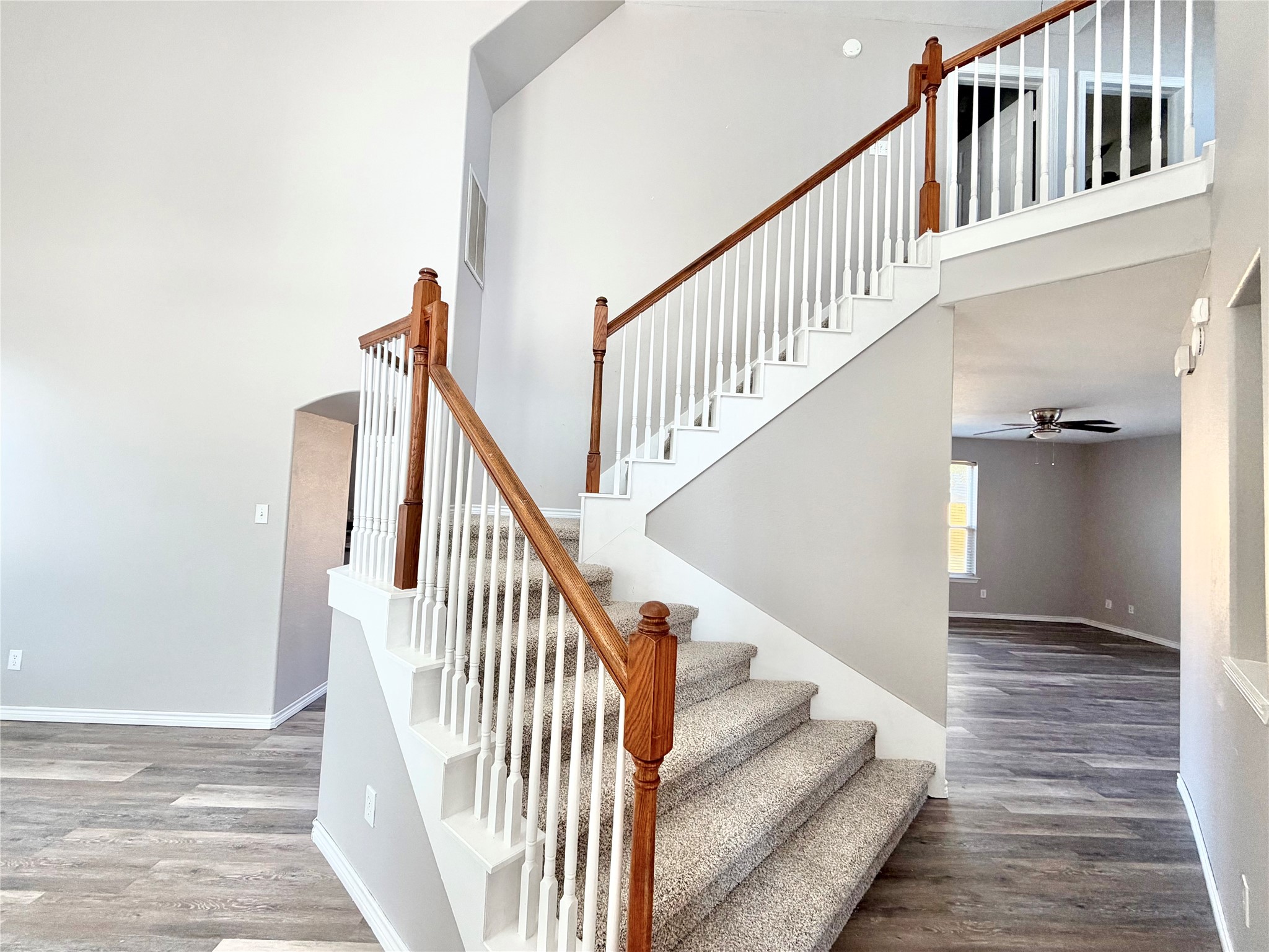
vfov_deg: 85.7
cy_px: 476
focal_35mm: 14
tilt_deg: +3.4
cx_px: 634
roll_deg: -2.7
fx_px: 513
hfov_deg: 102.1
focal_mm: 2.22
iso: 125
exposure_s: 1/121
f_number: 2.2
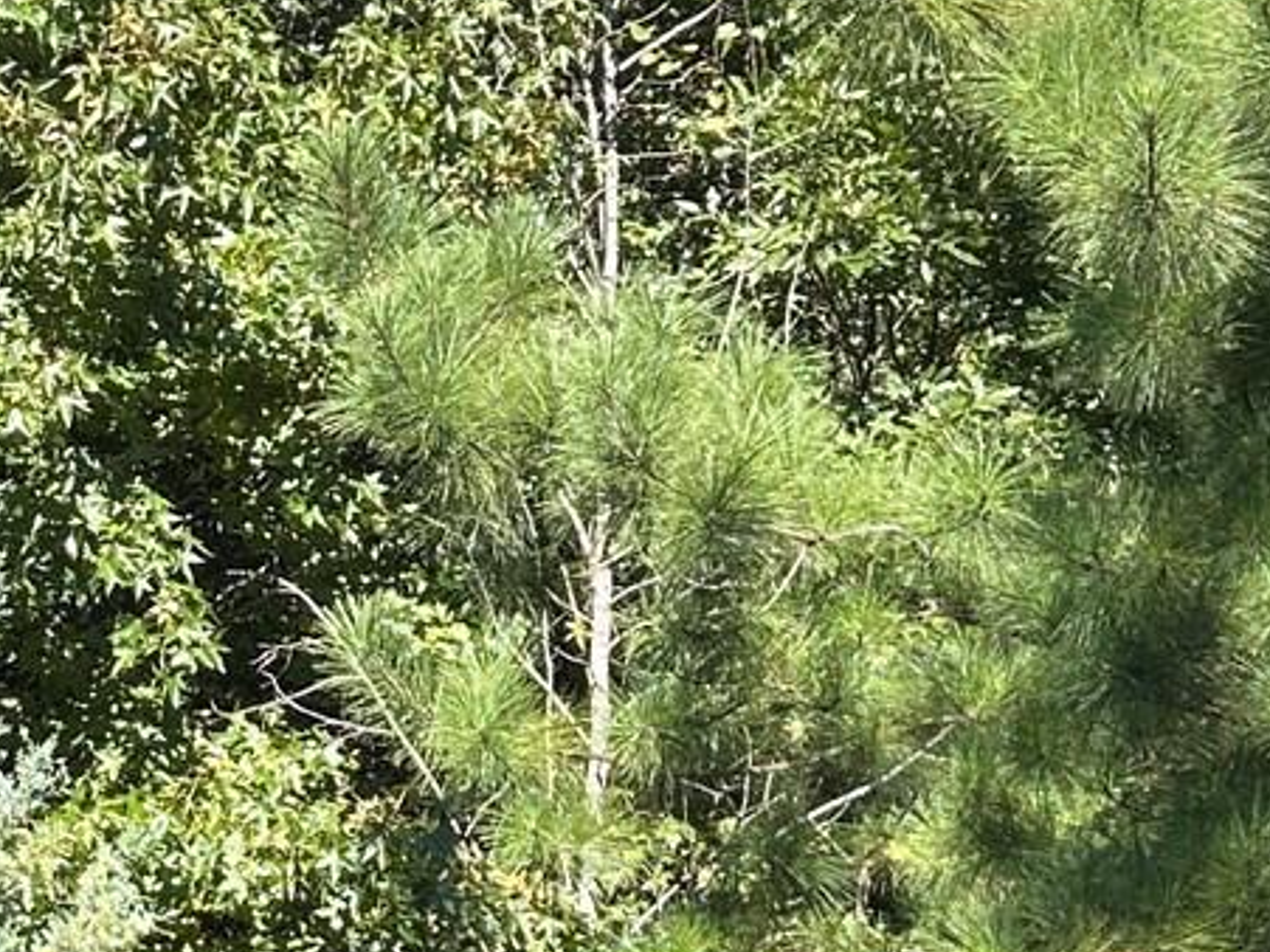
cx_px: 121
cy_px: 589
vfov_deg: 12.5
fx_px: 4328
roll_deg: -0.7
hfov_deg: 16.5
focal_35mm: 118
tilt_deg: -4.4
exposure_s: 1/780
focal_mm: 5.7
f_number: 1.5
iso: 50
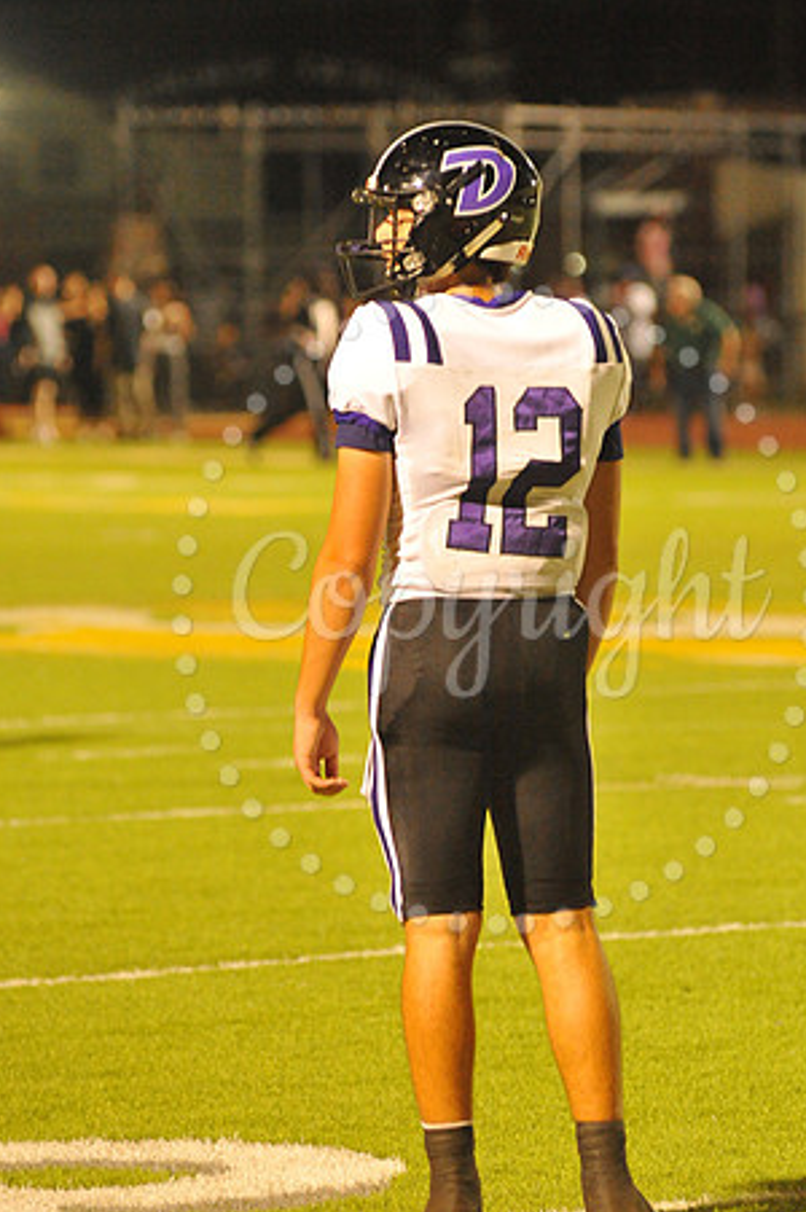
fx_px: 8644
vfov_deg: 8.0
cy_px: 605
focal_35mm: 257
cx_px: 497
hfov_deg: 5.3
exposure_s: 1/200
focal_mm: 200
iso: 6400
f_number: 5
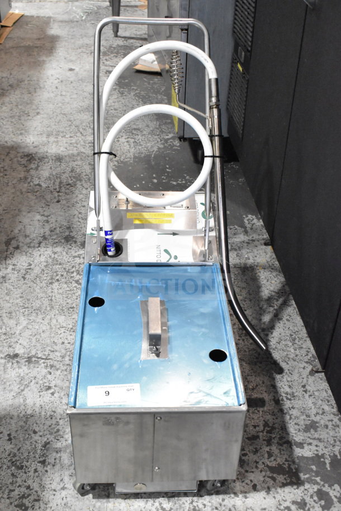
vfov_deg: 47.9
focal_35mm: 40
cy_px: 256
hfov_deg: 33.0
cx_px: 170
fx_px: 575
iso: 6400
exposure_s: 1/250
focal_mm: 27
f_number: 8
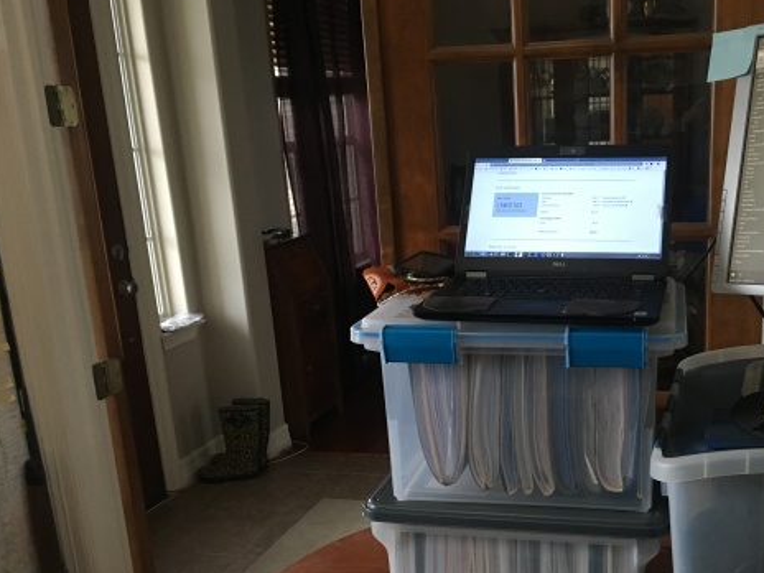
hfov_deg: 46.0
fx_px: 883
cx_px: 517
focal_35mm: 40
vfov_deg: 35.7
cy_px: 369
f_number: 2.2
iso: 125
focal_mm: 4.15
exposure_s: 1/30
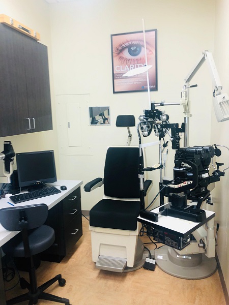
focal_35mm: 28
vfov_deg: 63.4
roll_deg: +2.6
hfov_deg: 49.7
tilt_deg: -4.3
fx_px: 247
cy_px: 152
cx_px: 114
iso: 32
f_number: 1.8
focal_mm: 3.99
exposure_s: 1/13
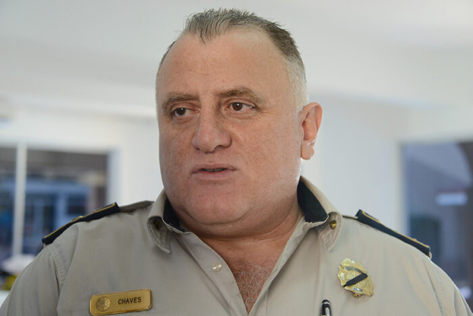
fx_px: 815
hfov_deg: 32.4
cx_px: 236
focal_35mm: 62
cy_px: 158
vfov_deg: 21.9
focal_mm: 62
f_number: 4.8
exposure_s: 1/200
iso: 1600
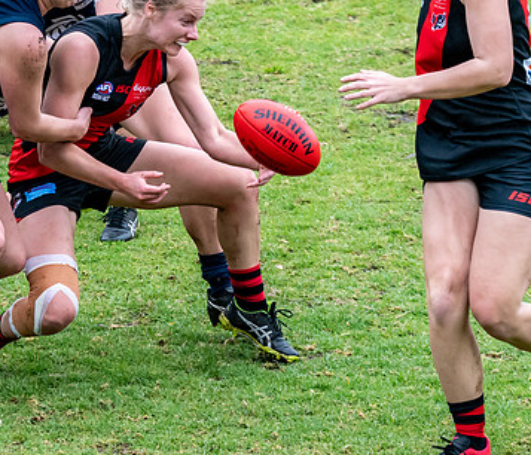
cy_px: 227
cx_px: 63
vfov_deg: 3.3
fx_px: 7952
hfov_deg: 3.8
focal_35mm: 492
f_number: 7.1
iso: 1250
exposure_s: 1/1250
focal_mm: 170
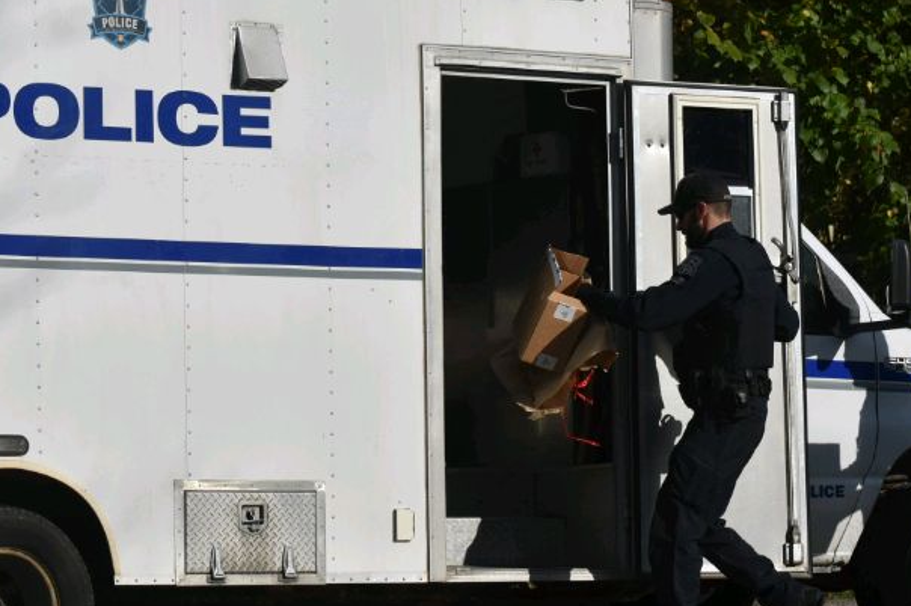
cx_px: 374
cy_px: 259
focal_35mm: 178
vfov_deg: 7.7
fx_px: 4502
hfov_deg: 11.6
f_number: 5.6
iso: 500
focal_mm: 70
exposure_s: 1/8000
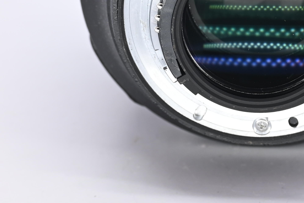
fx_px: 3268
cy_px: 21
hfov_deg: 5.3
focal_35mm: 387
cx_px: 276
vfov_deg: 3.6
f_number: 9
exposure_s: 1/160
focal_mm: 130
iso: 500
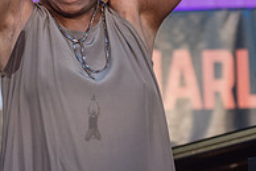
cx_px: 92
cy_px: -10
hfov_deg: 8.6
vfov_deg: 5.8
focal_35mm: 239
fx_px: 1702
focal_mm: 80
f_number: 4
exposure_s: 1/800
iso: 3200
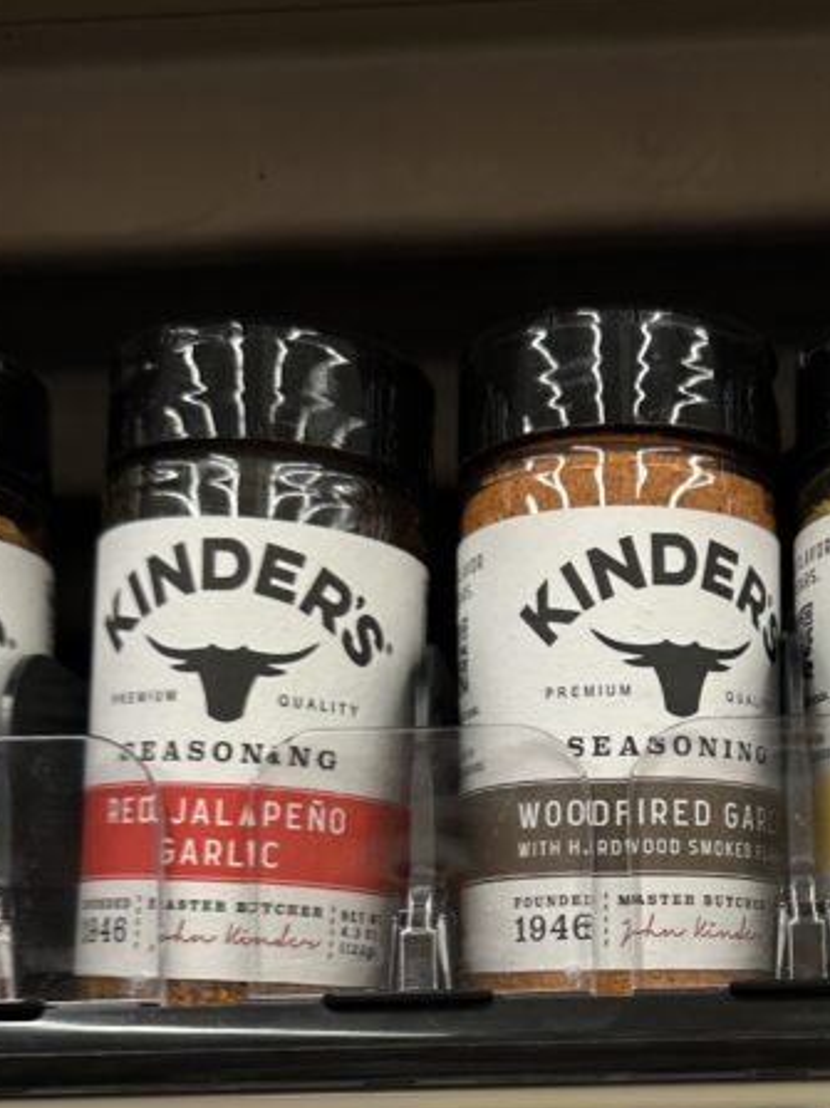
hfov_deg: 26.3
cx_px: 577
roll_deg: -1.6
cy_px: 944
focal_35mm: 55
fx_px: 1759
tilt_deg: +5.2
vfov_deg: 33.5
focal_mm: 6.86
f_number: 1.78
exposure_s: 1/60
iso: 125
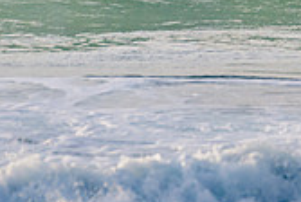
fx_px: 17782
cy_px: -123
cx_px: 367
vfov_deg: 0.7
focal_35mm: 2123
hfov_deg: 1.0
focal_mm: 500
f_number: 5.6
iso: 560
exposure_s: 1/2000
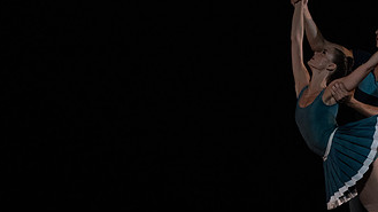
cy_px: 156
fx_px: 6514
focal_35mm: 650
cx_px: 325
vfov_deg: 1.9
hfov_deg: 3.3
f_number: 5.6
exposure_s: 1/320
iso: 8000
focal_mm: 352
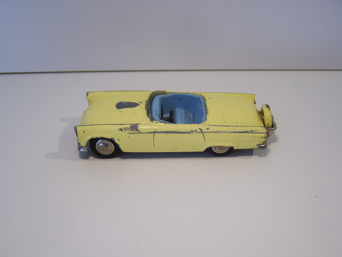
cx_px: 171
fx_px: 306
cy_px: 128
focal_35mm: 31
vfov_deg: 45.4
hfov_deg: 58.4
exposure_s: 1/71
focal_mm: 8.13
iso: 71
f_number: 2.7
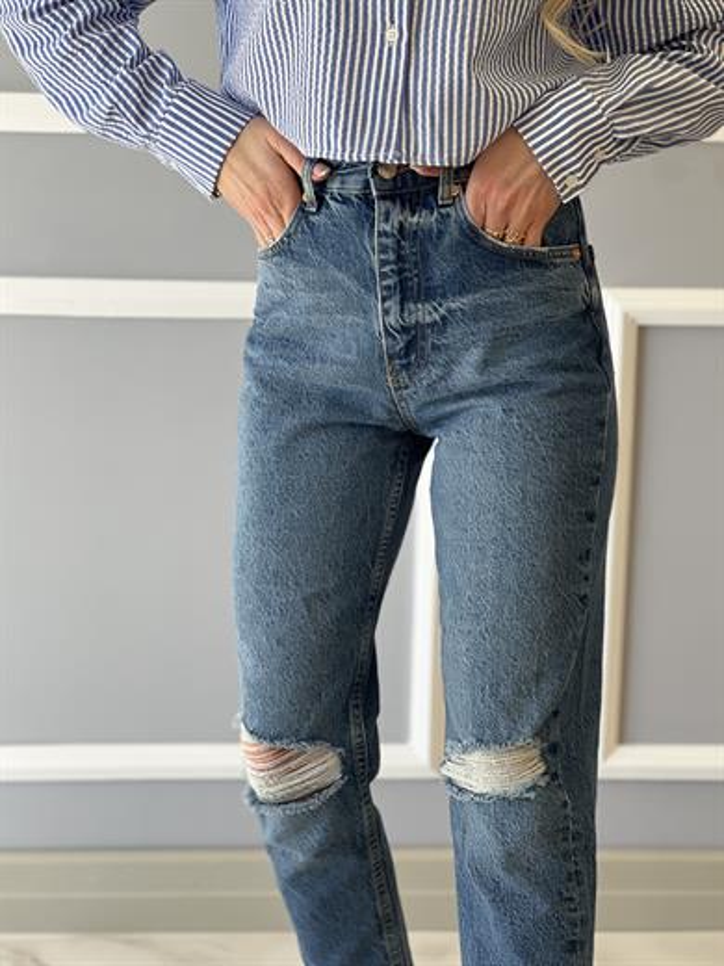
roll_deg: -1.6
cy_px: 483
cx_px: 362
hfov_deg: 19.1
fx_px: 2147
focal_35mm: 77
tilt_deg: -13.7
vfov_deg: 25.3
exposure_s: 1/121
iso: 100
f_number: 2.8
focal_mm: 9
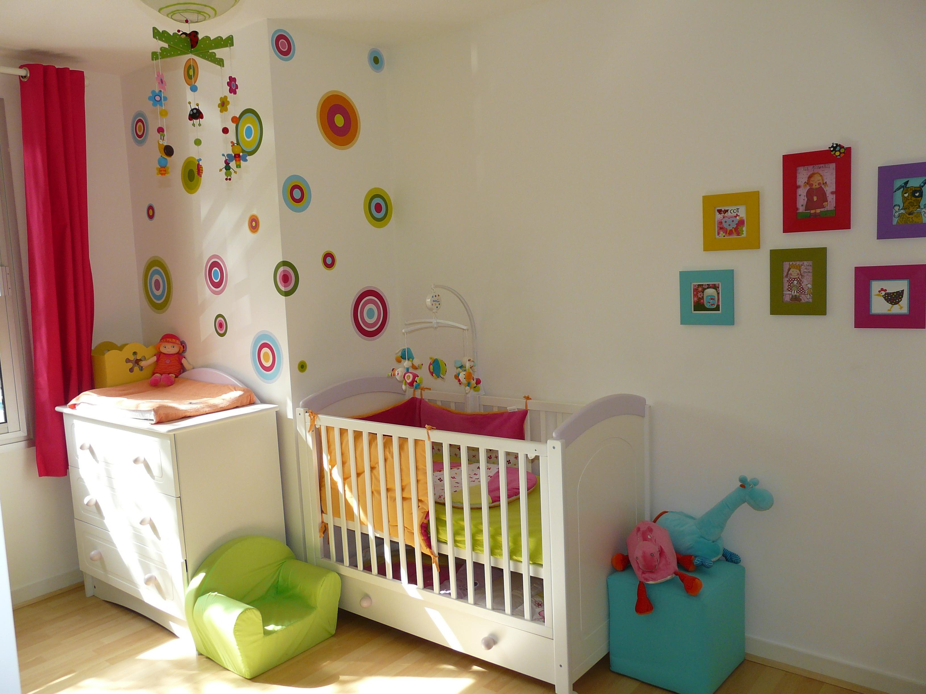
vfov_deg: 49.7
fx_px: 749
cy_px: 347
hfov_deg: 63.4
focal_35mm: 28
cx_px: 463
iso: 100
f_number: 2.8
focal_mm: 4.6
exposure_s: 1/125
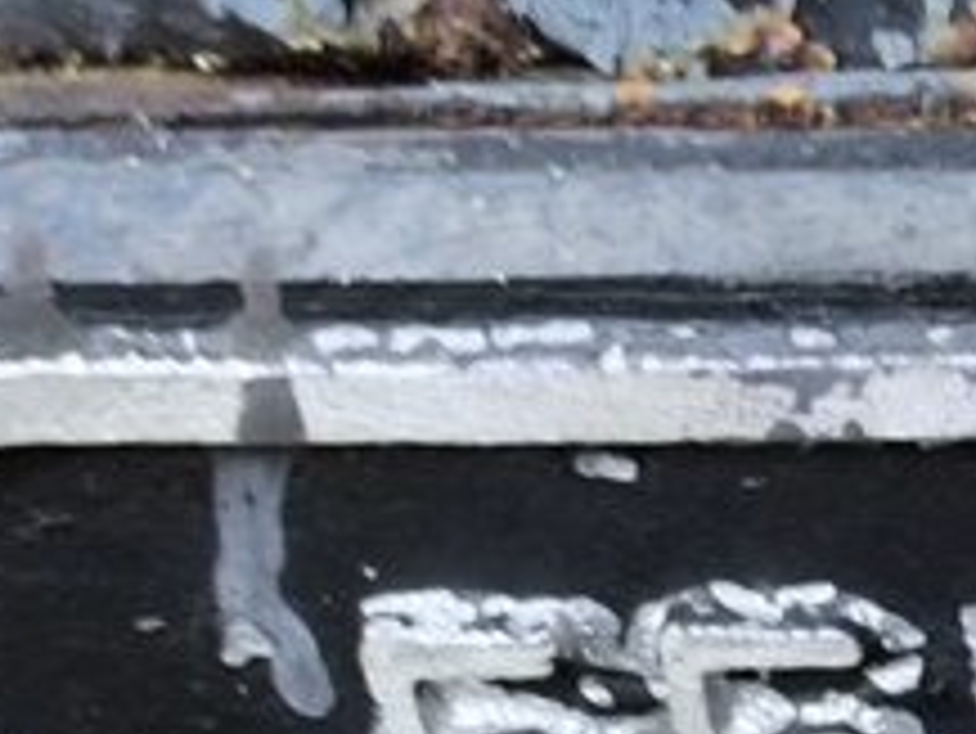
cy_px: 1252
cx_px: 1477
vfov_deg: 7.9
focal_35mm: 184
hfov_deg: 10.4
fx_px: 5191
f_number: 1.7
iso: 125
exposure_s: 1/50
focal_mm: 4.71
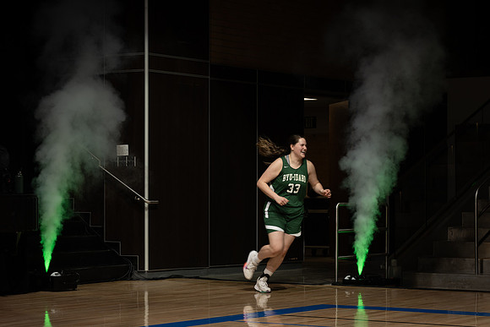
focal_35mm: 101
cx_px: 258
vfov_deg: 13.5
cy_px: 199
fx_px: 1377
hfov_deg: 20.2
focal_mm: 70
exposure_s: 1/125
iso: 100
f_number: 5
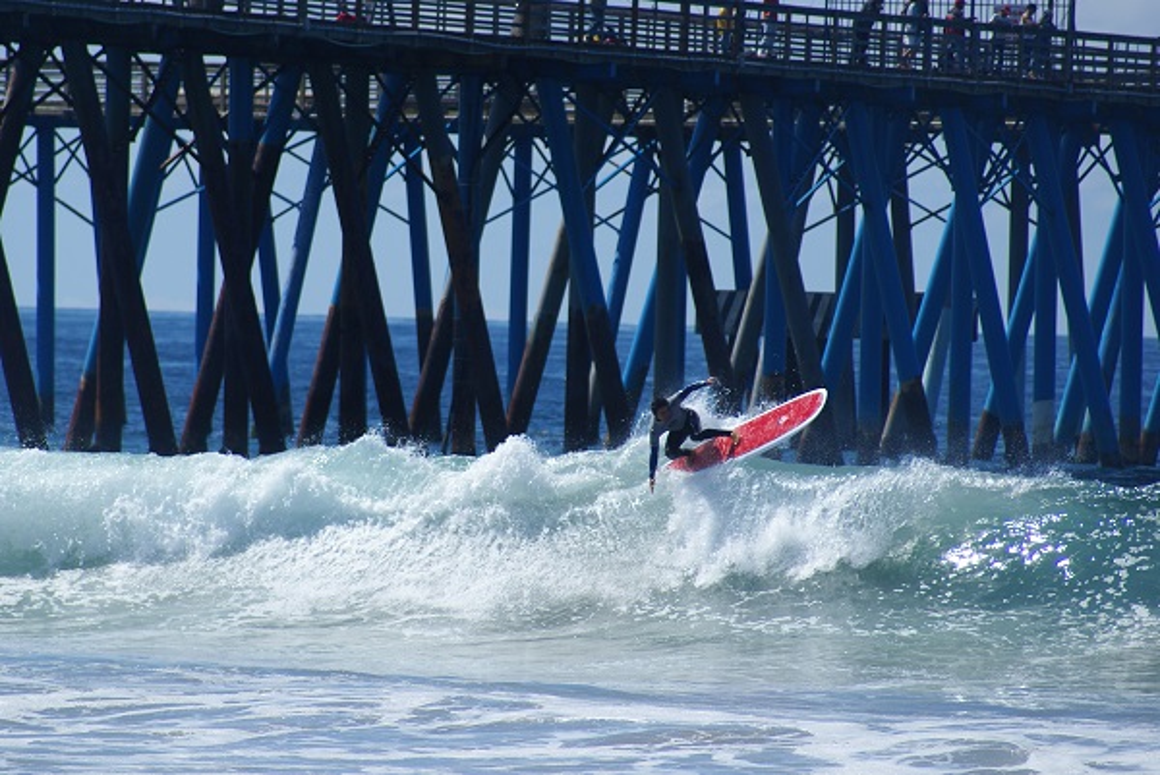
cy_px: 388
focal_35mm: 450
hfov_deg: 4.6
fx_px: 14510
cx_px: 580
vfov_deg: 3.1
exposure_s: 1/500
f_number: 8
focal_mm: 300
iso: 100
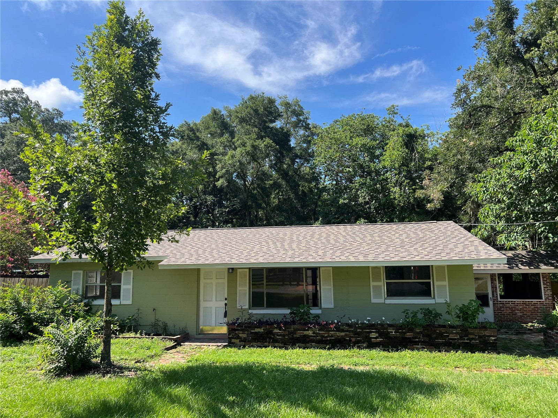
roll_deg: +0.7
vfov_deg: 53.1
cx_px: 279
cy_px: 209
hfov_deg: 67.3
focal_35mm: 26
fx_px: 419
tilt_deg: +7.3
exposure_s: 1/2208
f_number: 1.5
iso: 50
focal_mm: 5.7
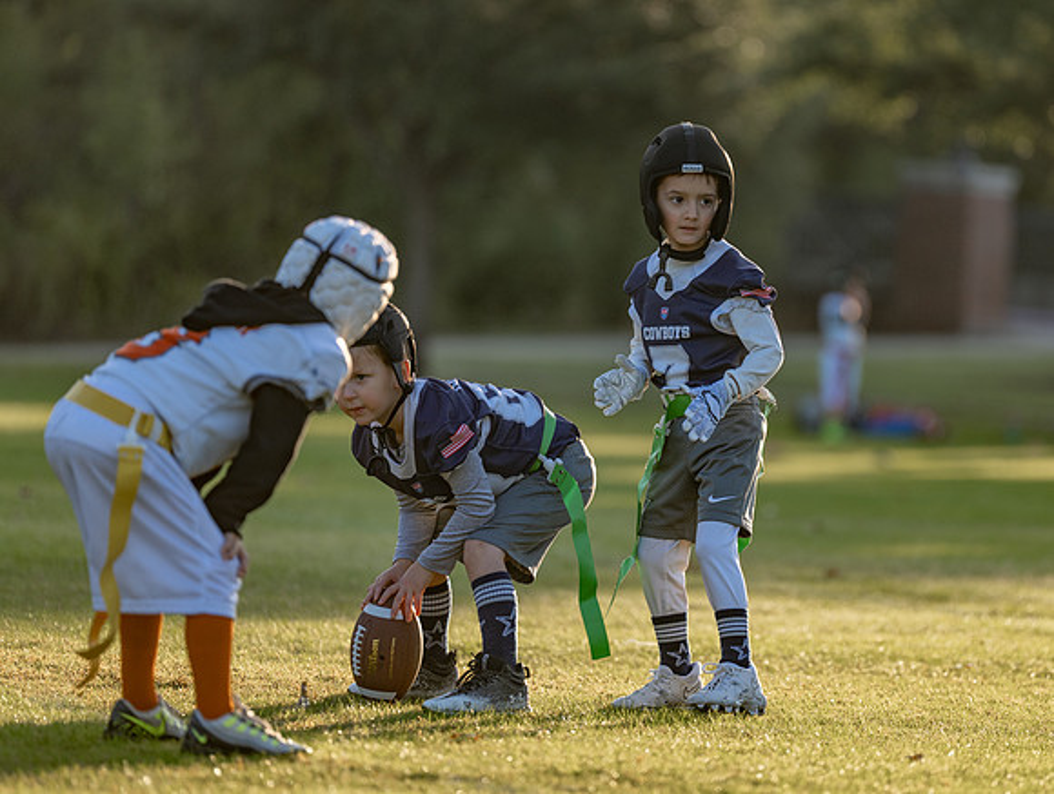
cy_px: 365
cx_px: 669
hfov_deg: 7.4
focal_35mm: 266
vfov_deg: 5.6
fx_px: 8113
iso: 160
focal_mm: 200
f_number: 2.8
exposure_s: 1/1000
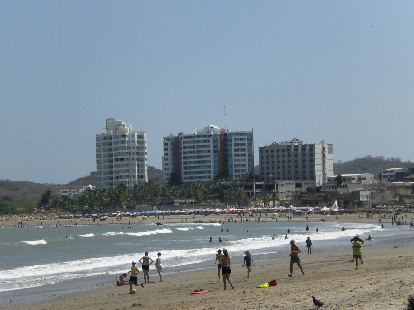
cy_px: 155
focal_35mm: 100
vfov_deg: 14.8
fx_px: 1196
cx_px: 207
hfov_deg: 19.6
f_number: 5.4
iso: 50
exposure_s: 1/400
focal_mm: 16.51
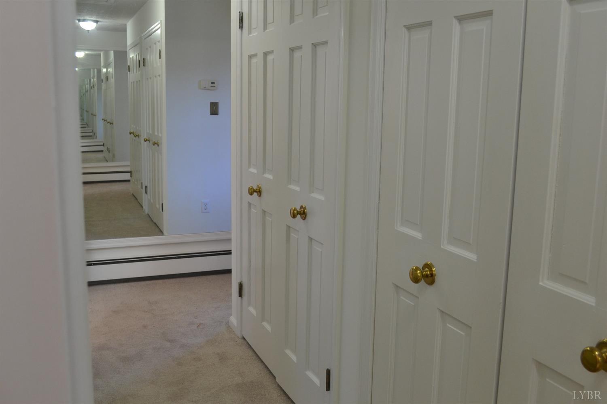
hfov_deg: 53.1
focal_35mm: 36
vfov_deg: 36.9
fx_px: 607
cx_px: 304
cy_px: 202
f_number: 7.1
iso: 400
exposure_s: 1/30
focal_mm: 24
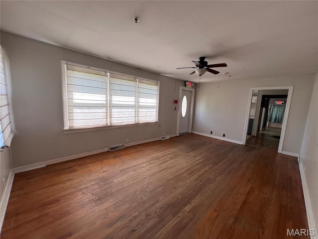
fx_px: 119
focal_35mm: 13
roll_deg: -2.5
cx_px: 159
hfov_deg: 106.2
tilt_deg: -8.0
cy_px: 120
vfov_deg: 89.9
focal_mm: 1.57
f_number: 1.8
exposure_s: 1/99
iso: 40
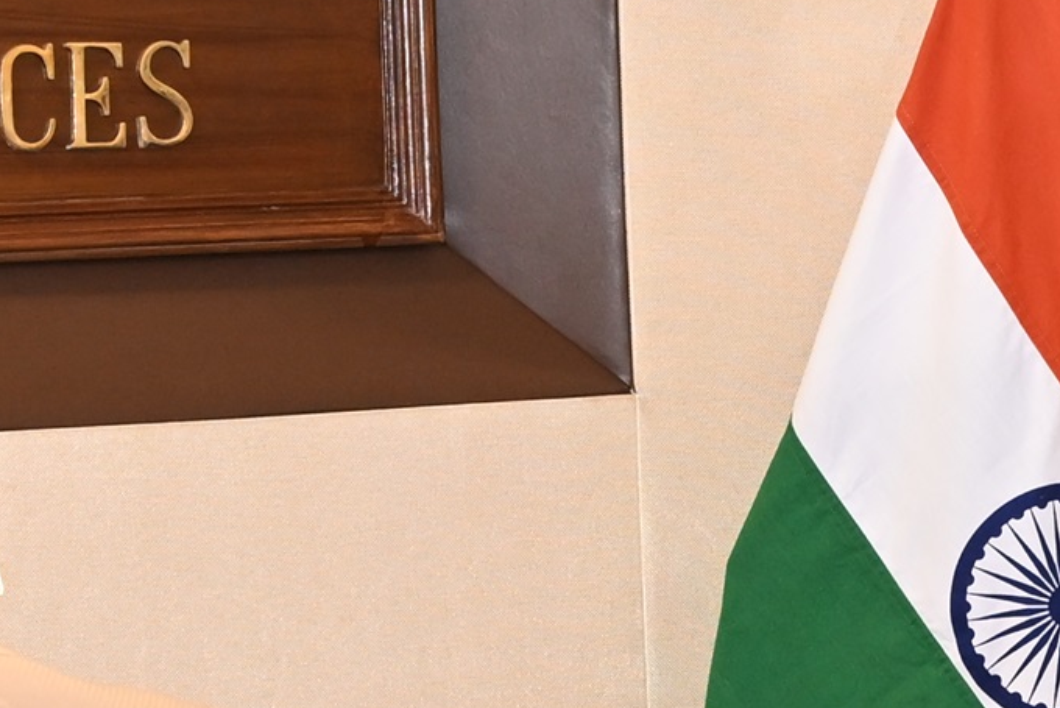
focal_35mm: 272
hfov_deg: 7.4
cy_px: 540
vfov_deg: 5.1
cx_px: 1724
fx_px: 8012
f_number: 5.6
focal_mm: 51
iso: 1600
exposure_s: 1/125
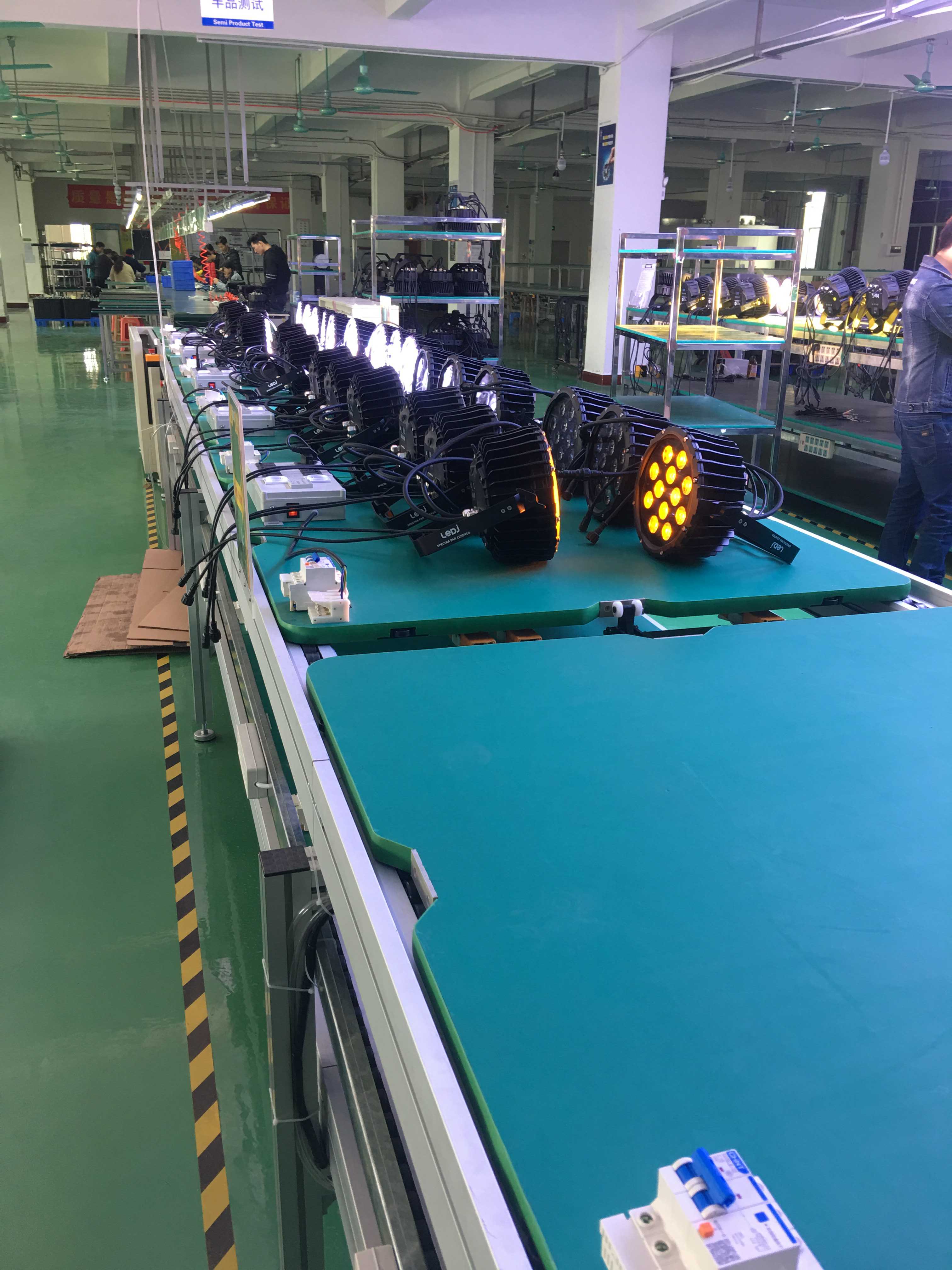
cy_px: 635
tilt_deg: -18.3
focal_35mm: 29
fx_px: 1063
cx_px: 476
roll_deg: -1.1
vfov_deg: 61.7
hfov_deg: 48.2
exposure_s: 1/17
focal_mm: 4.15
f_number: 2.2
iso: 32
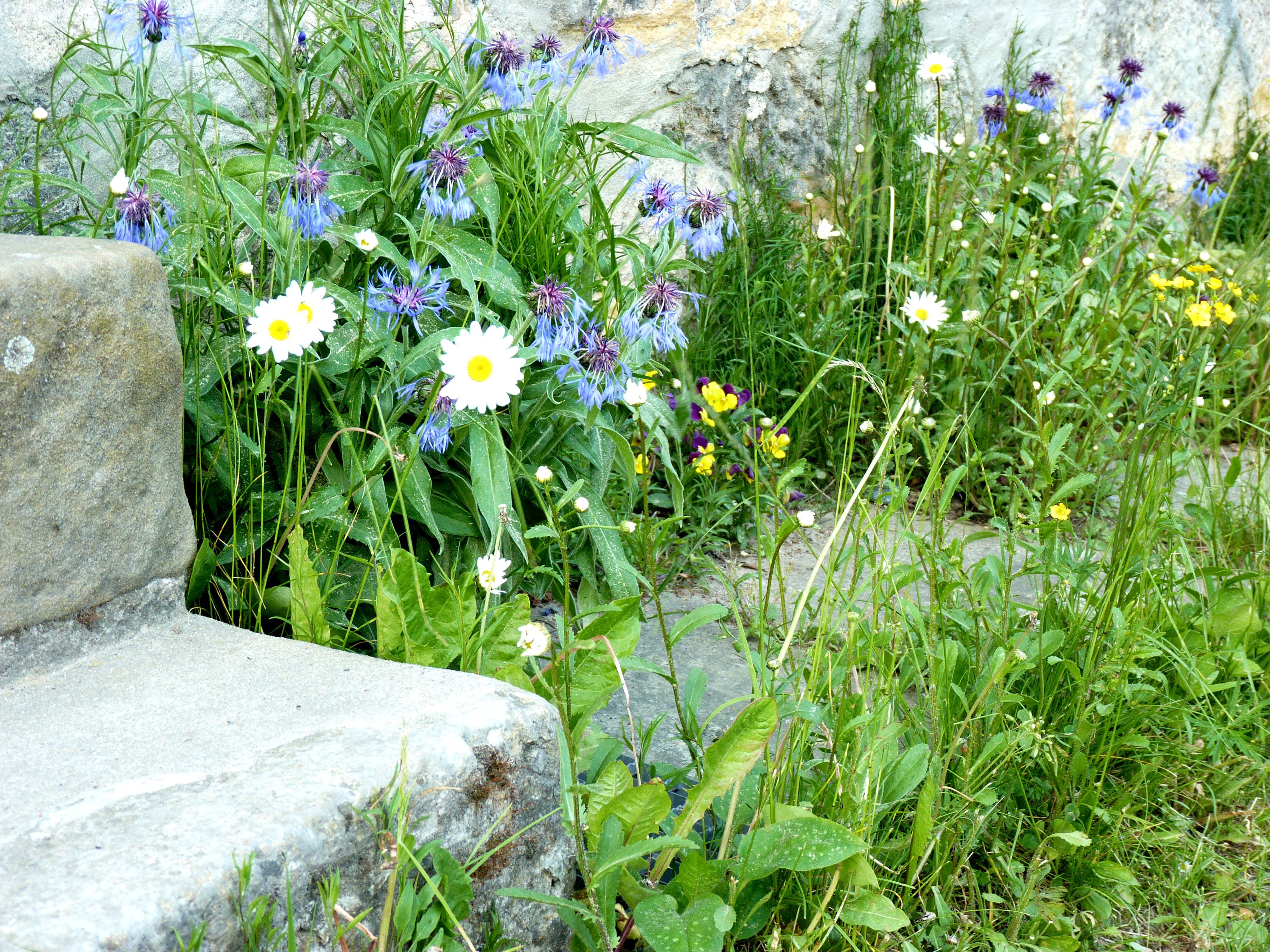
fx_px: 2458
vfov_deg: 21.9
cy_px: 476
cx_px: 635
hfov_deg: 29.0
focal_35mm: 67
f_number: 3.4
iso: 100
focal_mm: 11.9
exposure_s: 1/40
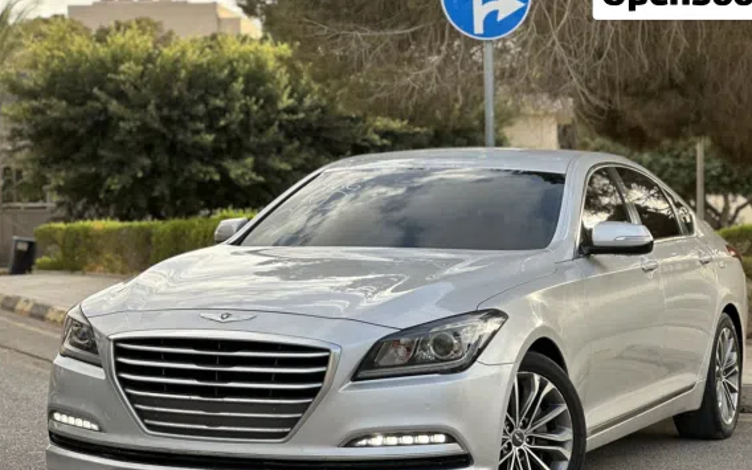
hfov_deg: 22.6
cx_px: 393
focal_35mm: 92
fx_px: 1885
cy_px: 211
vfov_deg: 14.2
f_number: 2.8
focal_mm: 9
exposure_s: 1/121
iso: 32
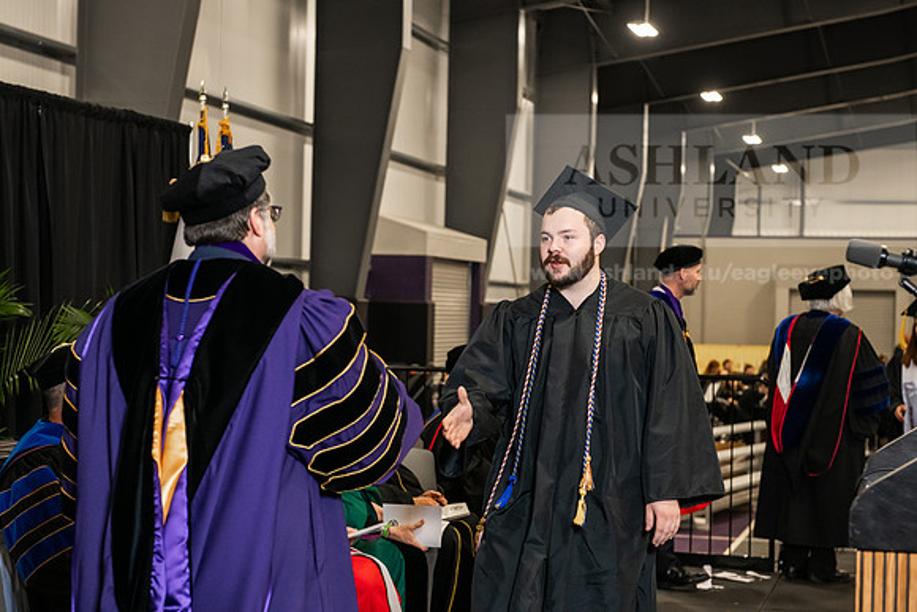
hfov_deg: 28.8
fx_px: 1783
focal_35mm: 70
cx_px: 458
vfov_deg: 19.5
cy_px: 306
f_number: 5
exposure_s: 1/200
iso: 2500
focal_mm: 70
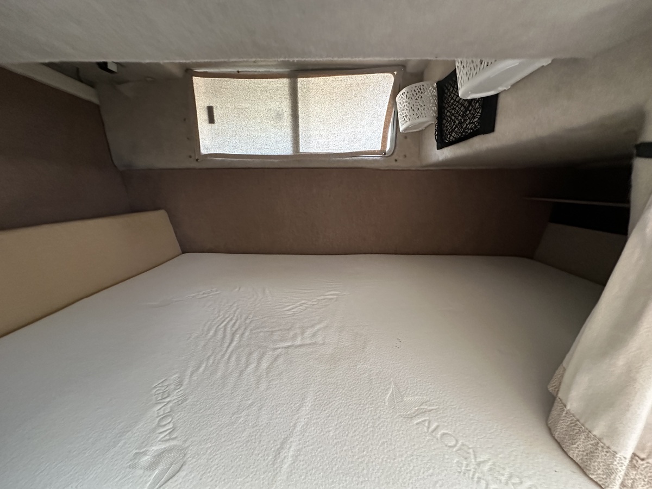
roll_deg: +0.2
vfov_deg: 85.7
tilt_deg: -14.4
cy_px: 244
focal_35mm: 14
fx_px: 264
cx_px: 326
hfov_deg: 102.1
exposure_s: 1/58
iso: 1250
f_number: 2.2
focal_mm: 2.22
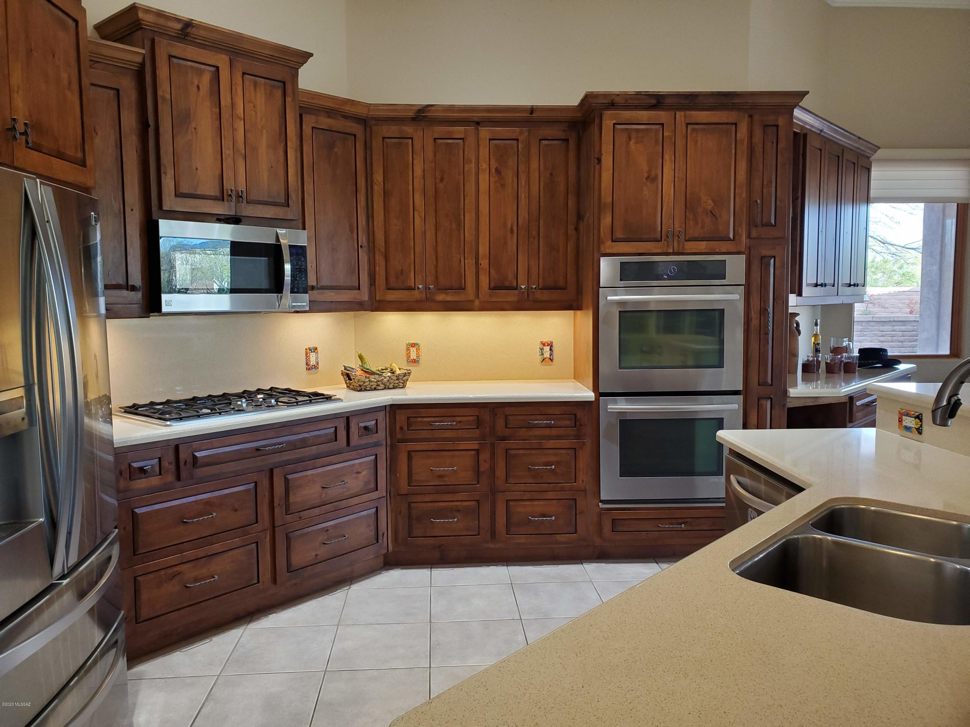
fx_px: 729
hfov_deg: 67.3
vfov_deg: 53.1
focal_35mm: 26
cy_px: 364
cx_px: 485
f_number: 2.4
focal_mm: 4.3
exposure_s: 1/59
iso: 200
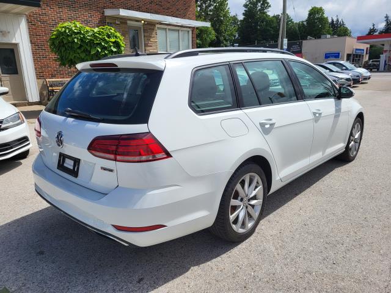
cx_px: 196
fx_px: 294
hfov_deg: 67.3
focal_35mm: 26
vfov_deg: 53.1
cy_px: 146
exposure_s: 1/4481
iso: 40
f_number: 1.8
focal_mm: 5.4
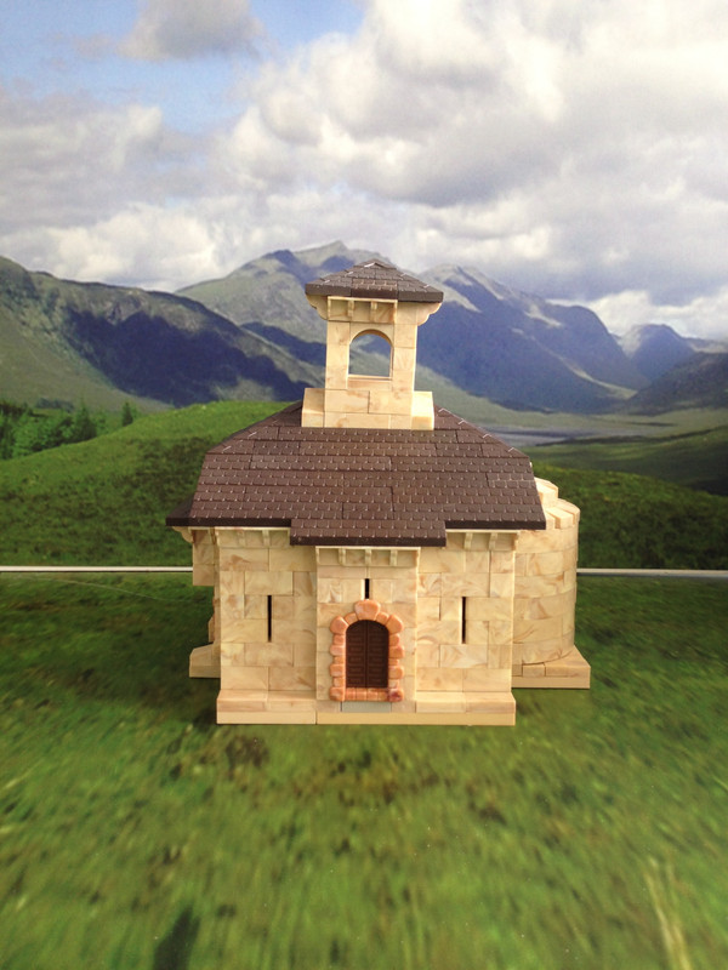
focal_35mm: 33
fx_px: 925
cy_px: 485
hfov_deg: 42.9
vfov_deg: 55.4
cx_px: 364
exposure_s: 1/24
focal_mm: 4.12
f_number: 2.4
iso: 50
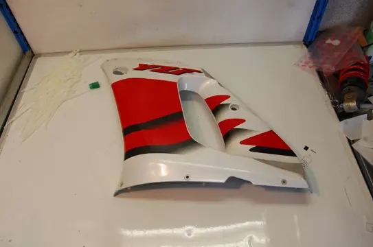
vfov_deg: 47.8
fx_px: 279
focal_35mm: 27
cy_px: 124
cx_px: 186
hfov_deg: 67.5
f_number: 5.6
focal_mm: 18
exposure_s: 1/125
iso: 400
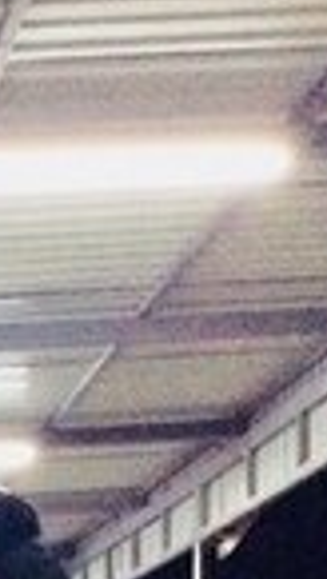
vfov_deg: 16.6
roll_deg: +1.3
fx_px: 1827
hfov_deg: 9.5
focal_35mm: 119
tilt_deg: +0.4
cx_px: -339
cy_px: 839
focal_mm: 3.3
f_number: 2.4
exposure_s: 1/25
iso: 250
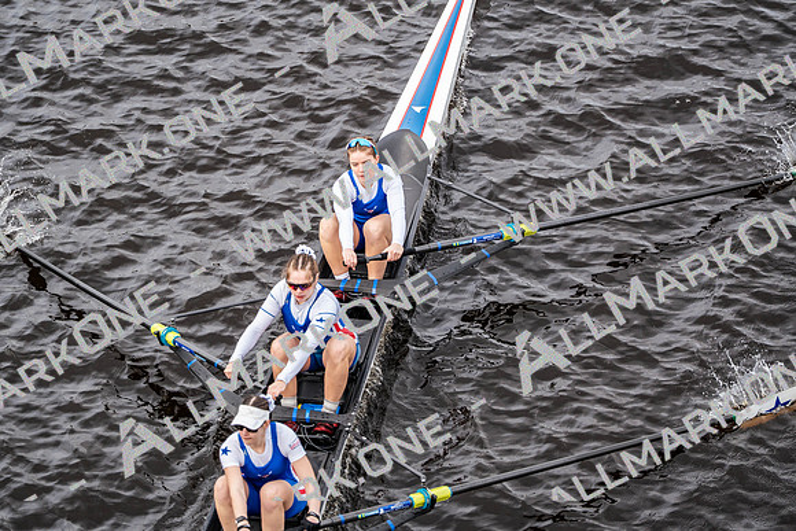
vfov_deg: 6.9
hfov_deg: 10.3
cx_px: 398
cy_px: 266
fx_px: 4423
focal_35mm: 200
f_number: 2.8
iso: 500
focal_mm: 200
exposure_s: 1/2000
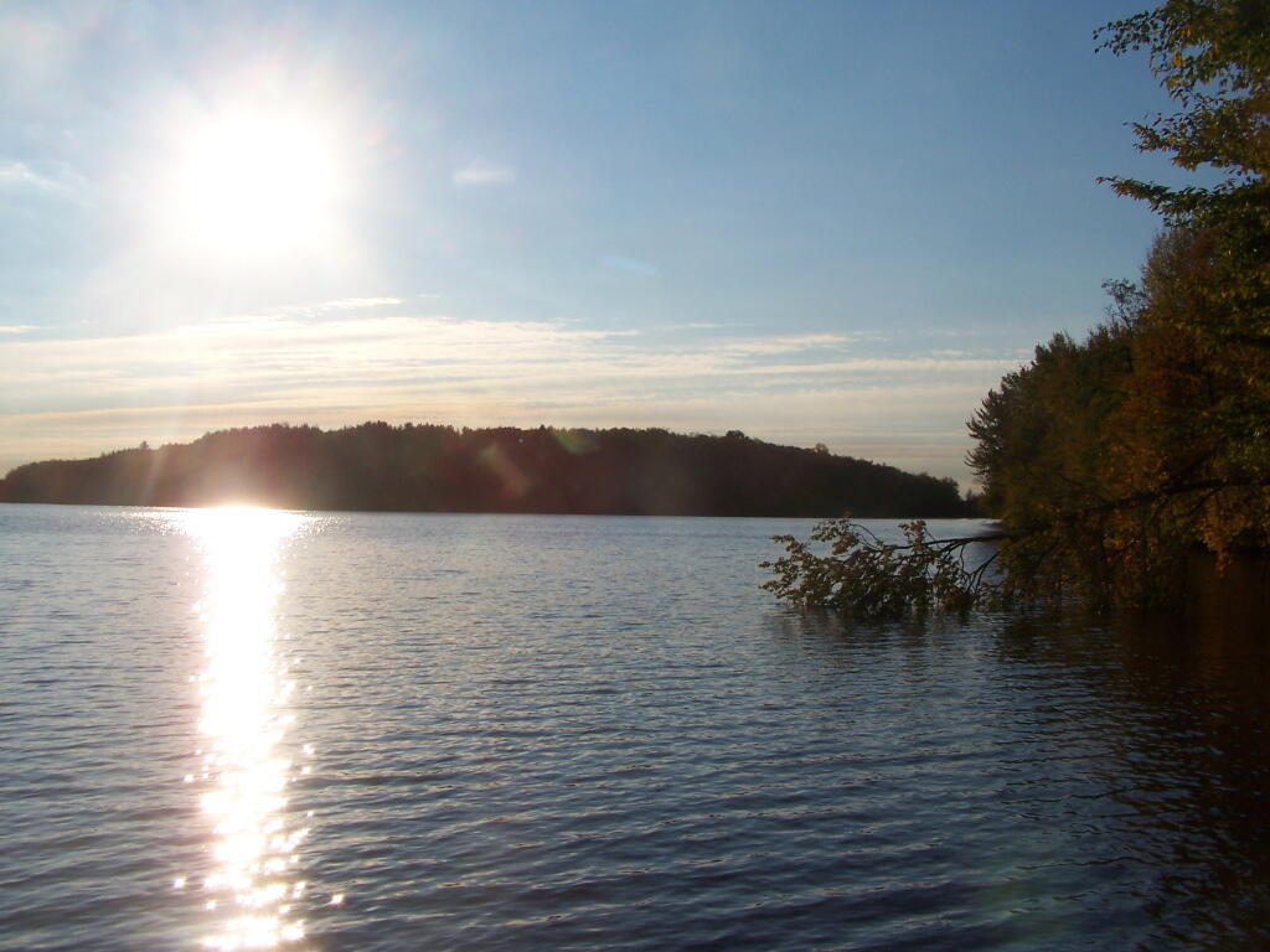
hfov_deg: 49.0
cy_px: 476
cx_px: 635
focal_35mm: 38
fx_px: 1394
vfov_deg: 37.7
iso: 80
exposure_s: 1/1600
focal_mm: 6.3
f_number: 5.6
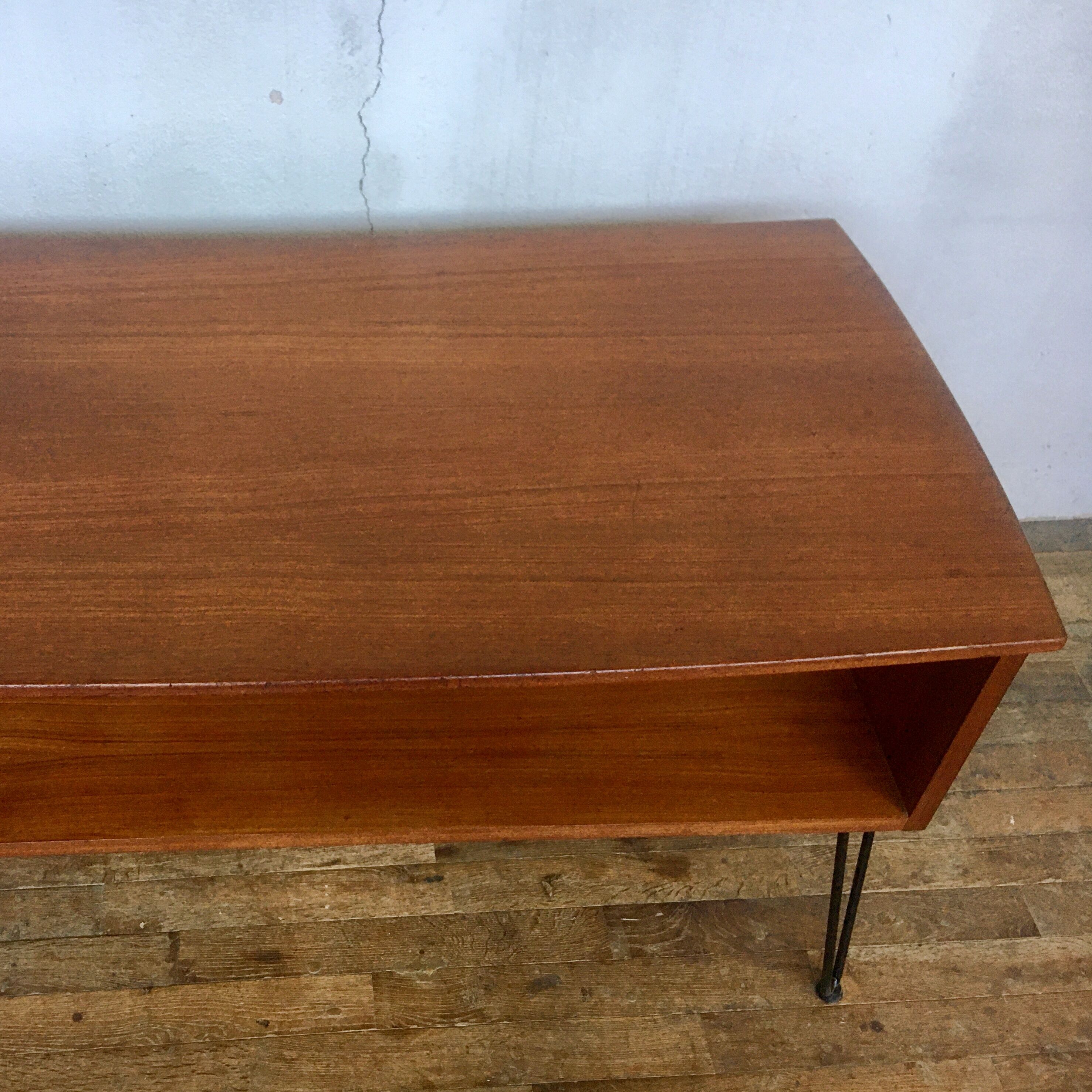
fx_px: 1249
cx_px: 355
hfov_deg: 46.4
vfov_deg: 47.2
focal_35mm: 35
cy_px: 541
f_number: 2.2
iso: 125
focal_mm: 4.15
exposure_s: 1/33
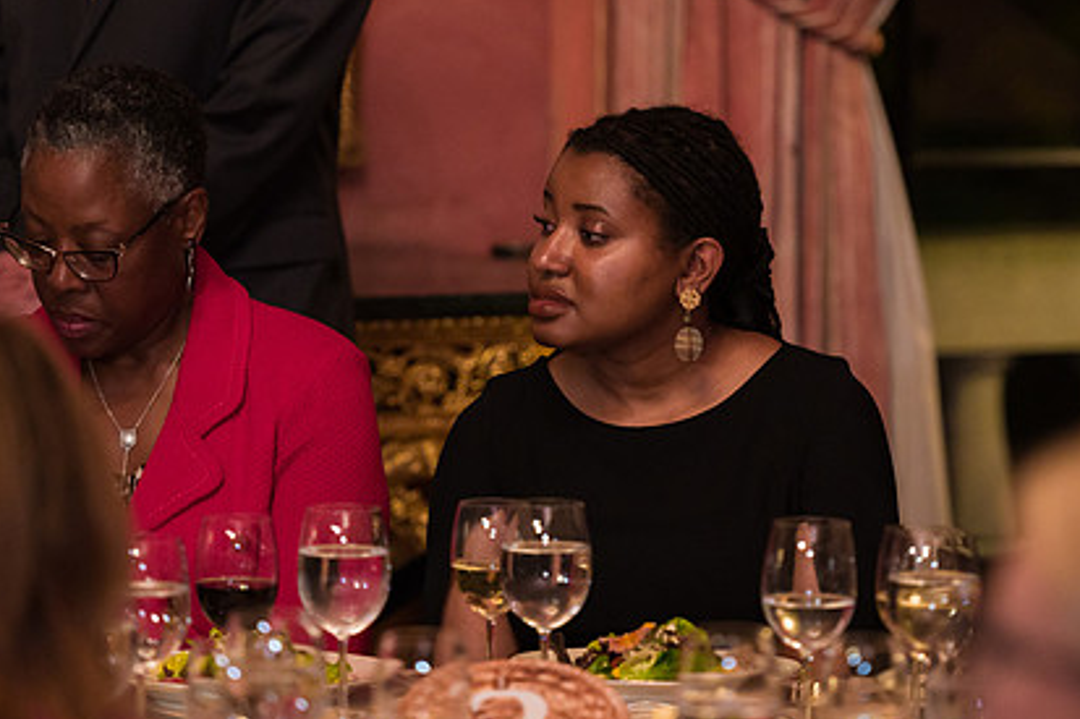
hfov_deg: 9.4
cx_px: 570
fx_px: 6597
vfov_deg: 6.2
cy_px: 322
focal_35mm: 220
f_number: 3.2
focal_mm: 155
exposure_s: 1/200
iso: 3200
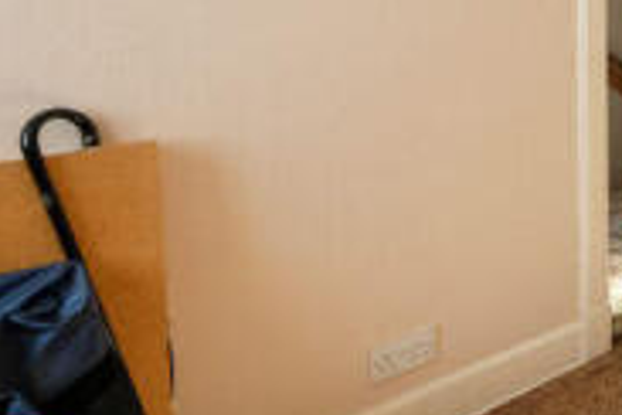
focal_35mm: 43
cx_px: 916
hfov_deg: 29.4
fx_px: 743
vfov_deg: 28.7
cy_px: -22
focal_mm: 8
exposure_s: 1/30
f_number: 6.4
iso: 200
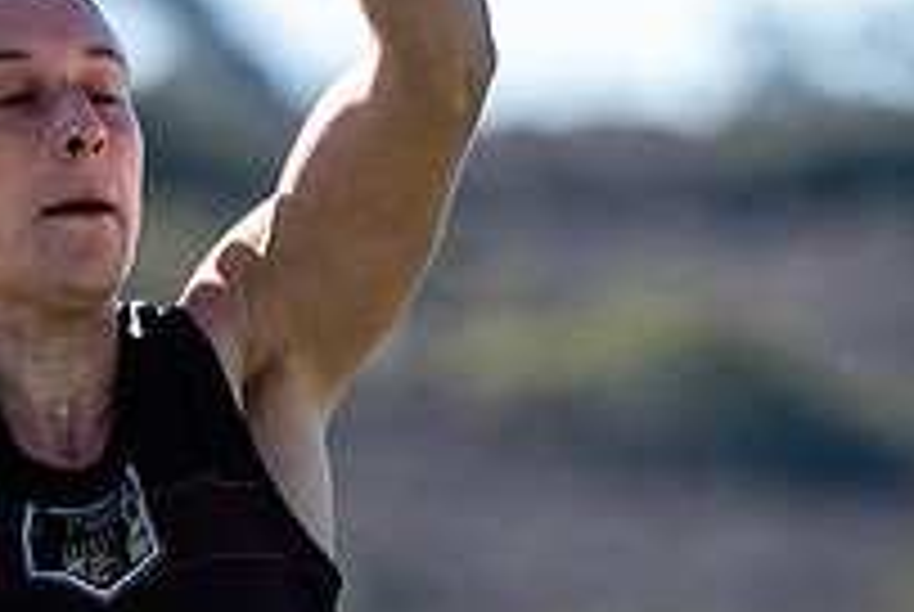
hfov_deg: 1.5
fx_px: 35138
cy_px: 719
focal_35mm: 1382
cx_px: 84
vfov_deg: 1.0
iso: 200
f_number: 4
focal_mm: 200
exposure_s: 1/2500
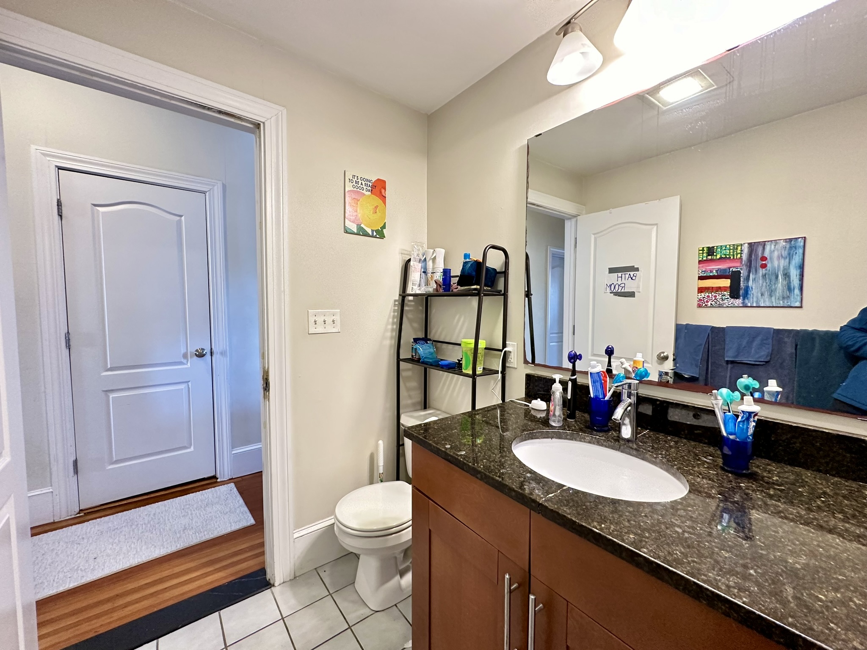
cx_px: 434
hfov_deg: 102.1
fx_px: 351
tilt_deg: -3.2
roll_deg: -1.2
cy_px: 325
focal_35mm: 14
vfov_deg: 85.7
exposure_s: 1/60
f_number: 2.2
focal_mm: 2.22
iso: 250
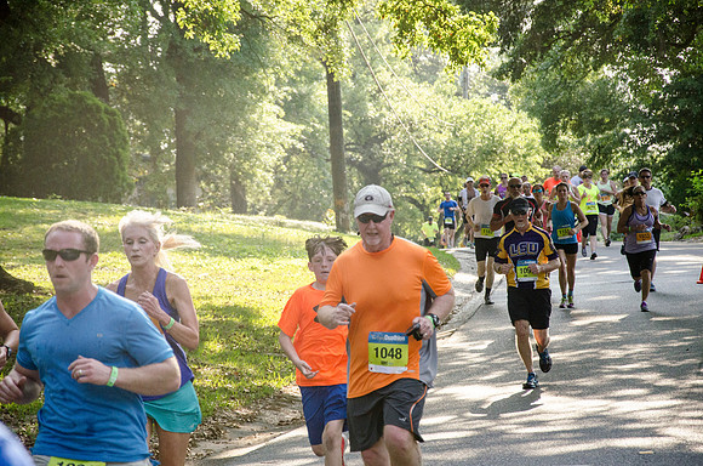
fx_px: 3069
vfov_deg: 8.7
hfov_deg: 13.1
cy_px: 233
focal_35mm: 158
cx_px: 352
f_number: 5.6
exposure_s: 1/1600
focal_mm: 105
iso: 800
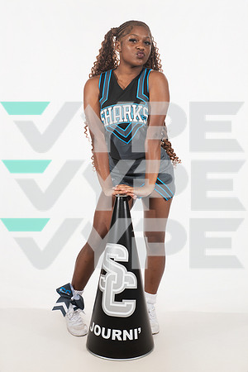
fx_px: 496
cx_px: 124
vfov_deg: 41.1
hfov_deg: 28.1
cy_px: 186
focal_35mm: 48
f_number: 7.1
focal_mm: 48
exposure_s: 1/320
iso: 500
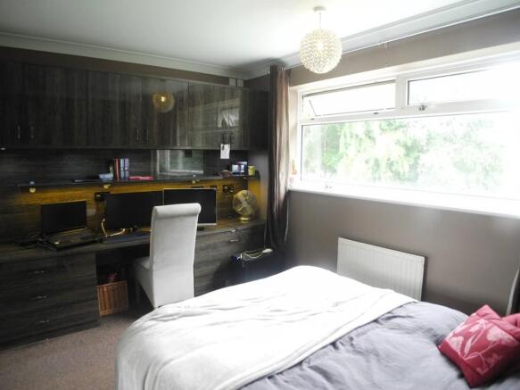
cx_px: 260
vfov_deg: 49.7
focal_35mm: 28
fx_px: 421
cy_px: 195
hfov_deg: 63.5
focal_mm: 6
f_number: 2.8
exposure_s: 1/27.1
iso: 400
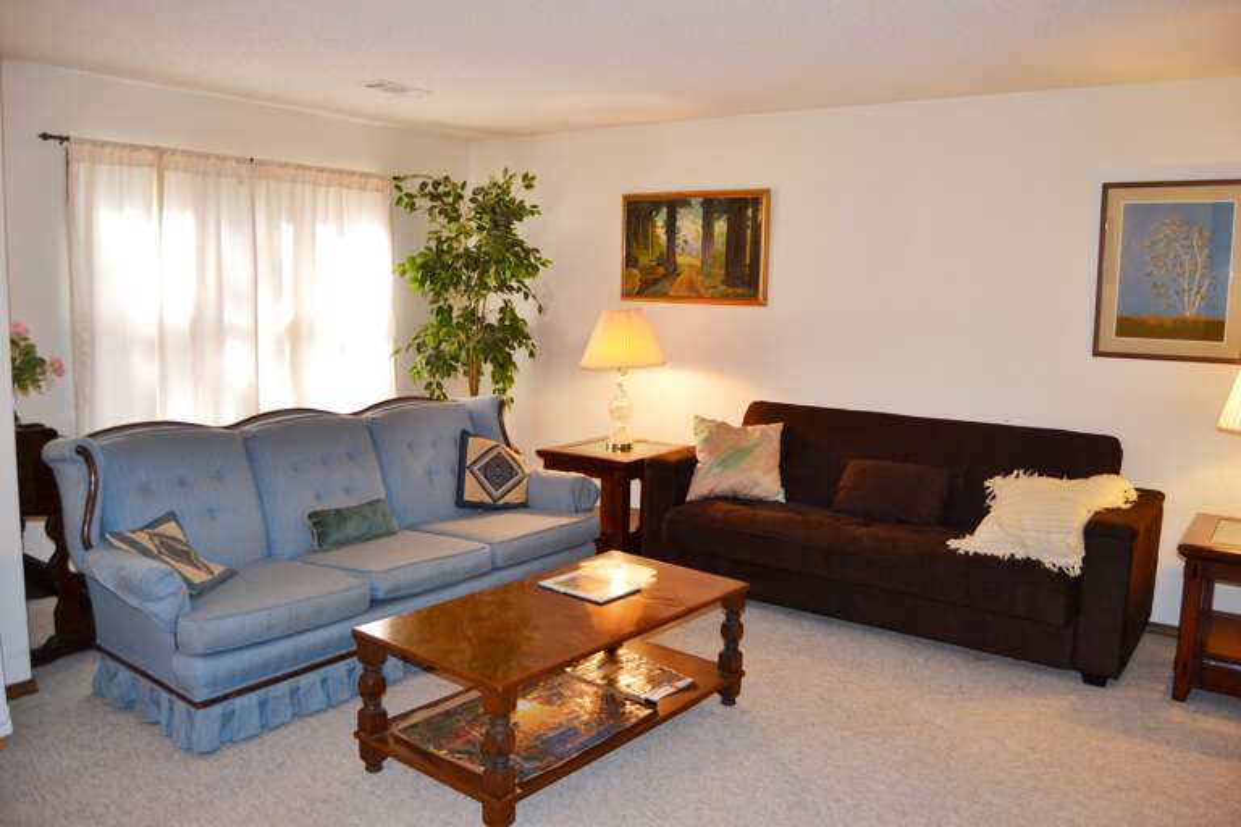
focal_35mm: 27
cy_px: 414
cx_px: 620
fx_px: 931
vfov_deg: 47.9
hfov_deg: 67.4
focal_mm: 18
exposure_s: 1/60
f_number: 3.5
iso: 640
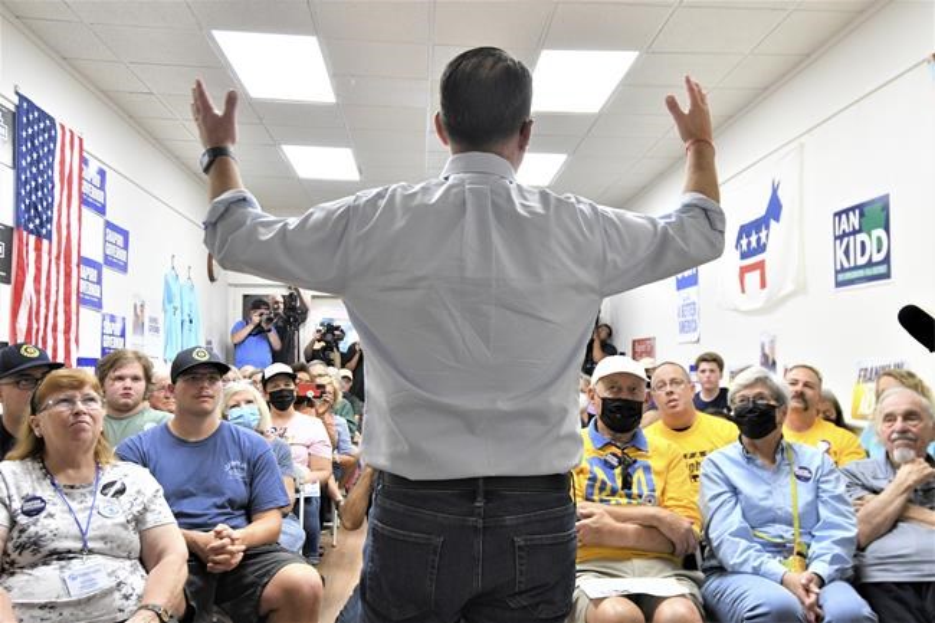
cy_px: 312
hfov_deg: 57.2
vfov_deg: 39.9
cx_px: 468
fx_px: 857
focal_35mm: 33
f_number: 5.6
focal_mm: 22
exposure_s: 1/100
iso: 2000
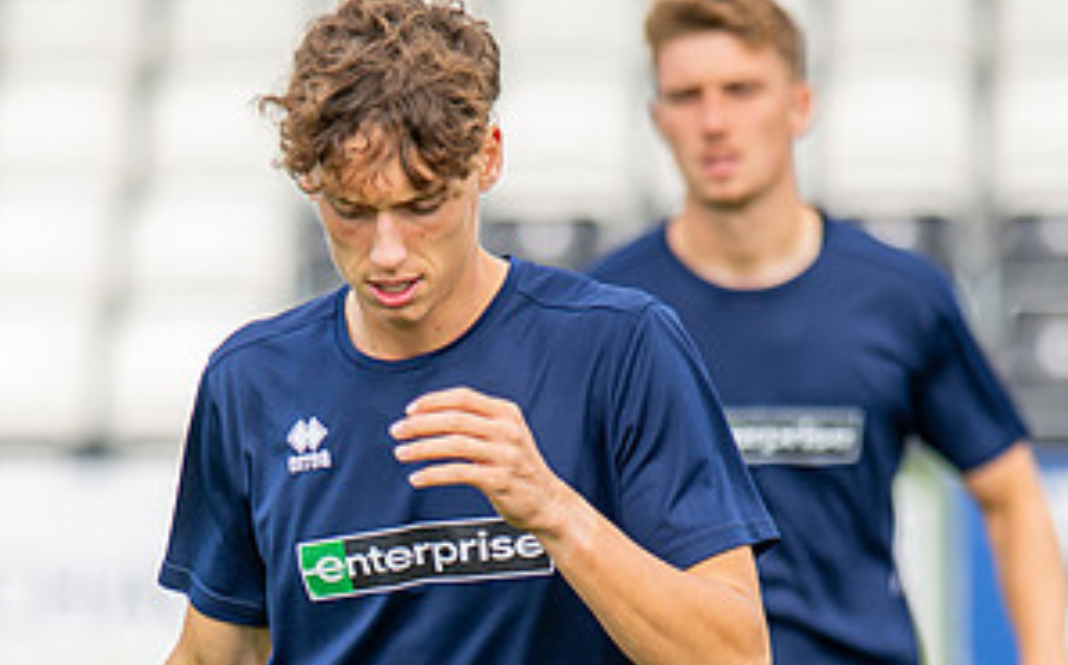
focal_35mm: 504
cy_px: 672
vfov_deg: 2.6
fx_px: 14656
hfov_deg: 4.2
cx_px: 319
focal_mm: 135
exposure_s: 1/1600
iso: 100
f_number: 1.9
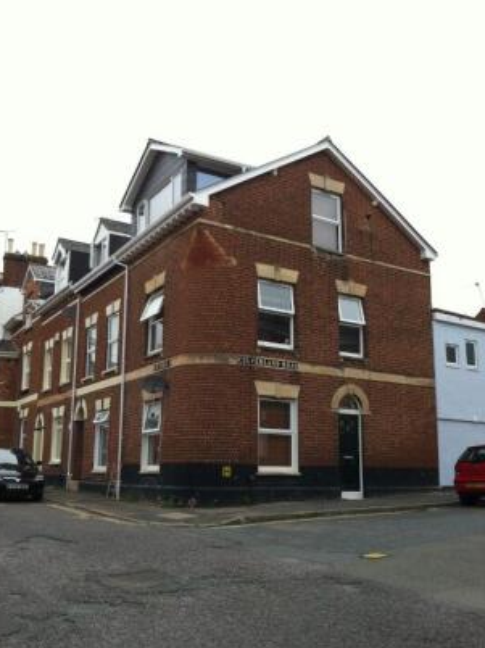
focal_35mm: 38
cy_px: 347
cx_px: 246
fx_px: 711
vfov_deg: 49.0
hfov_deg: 37.7
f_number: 2.8
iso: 80
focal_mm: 3.85
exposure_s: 1/145
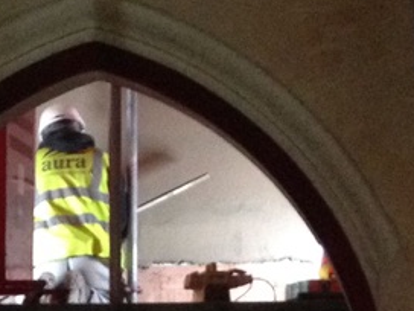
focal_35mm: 180
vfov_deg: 8.0
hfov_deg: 10.9
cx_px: 35
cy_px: 570
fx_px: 2153
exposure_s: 1/20
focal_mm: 4.28
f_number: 2.4
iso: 320
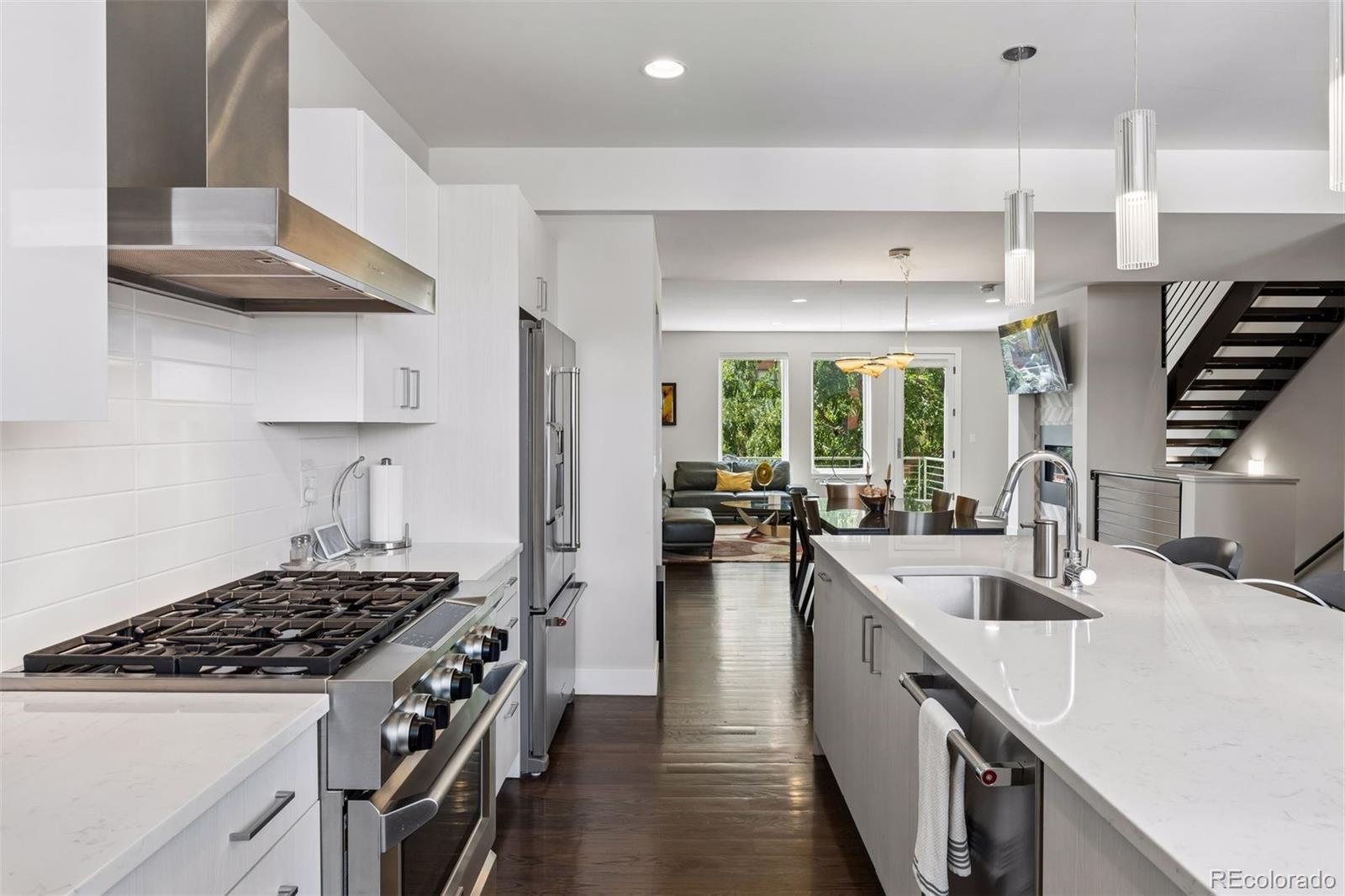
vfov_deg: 55.1
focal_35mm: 23
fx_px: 859
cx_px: 672
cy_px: 448
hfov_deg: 76.1
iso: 400
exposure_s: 1/25
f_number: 9
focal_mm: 23
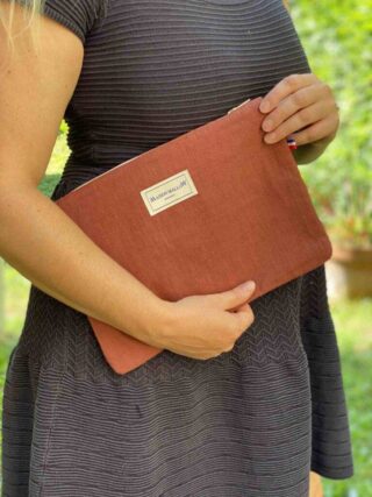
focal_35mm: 52
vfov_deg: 36.8
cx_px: 186
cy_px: 248
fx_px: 745
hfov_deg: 28.0
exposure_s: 1/122
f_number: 2
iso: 50
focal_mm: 6
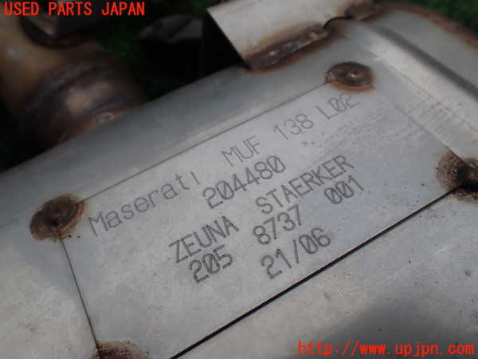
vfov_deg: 46.8
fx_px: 414
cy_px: 180
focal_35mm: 30
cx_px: 239
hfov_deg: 60.0
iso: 100
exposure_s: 1/160
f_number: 9
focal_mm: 5.4
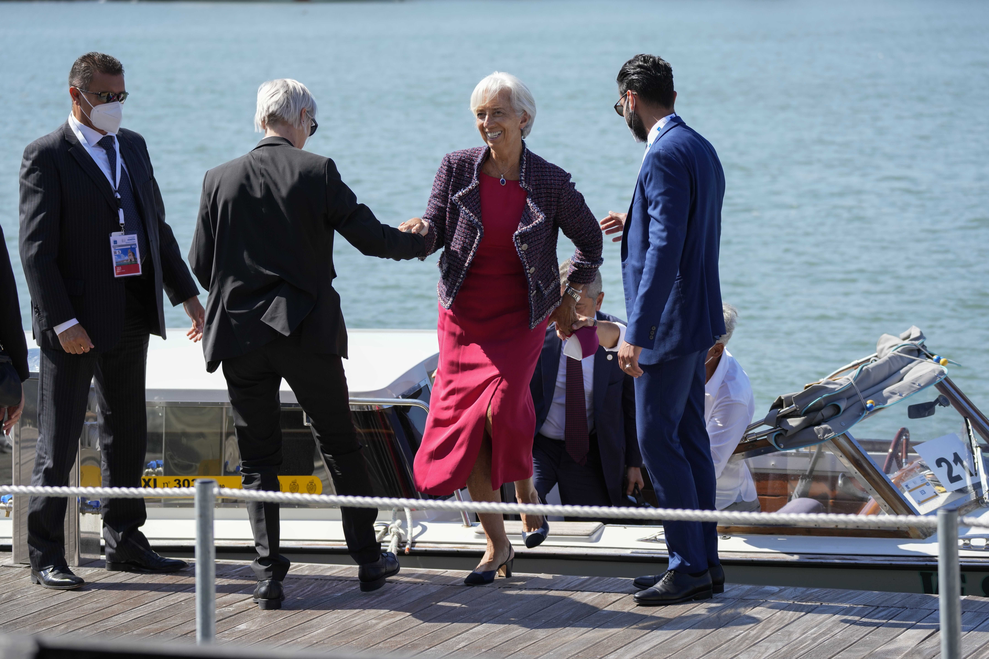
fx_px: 3873
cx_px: 494
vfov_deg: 9.7
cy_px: 330
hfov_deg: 14.6
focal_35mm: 141
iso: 320
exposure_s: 1/1000
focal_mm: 141
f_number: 5.6
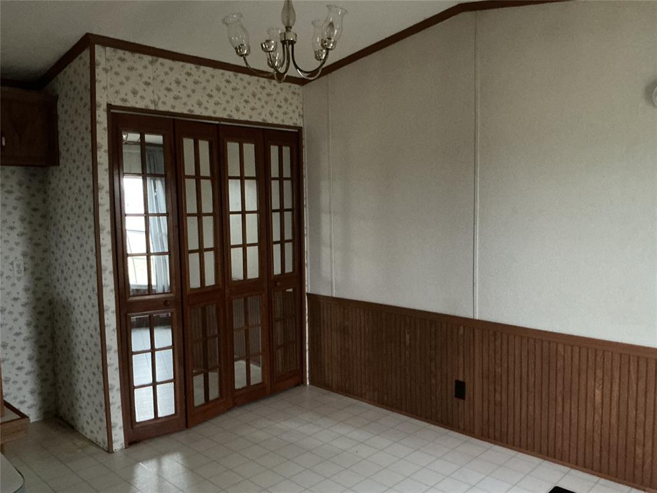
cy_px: 246
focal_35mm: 29
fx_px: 550
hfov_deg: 61.7
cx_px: 328
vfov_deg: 48.2
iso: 500
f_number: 1.8
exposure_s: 1/20
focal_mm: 3
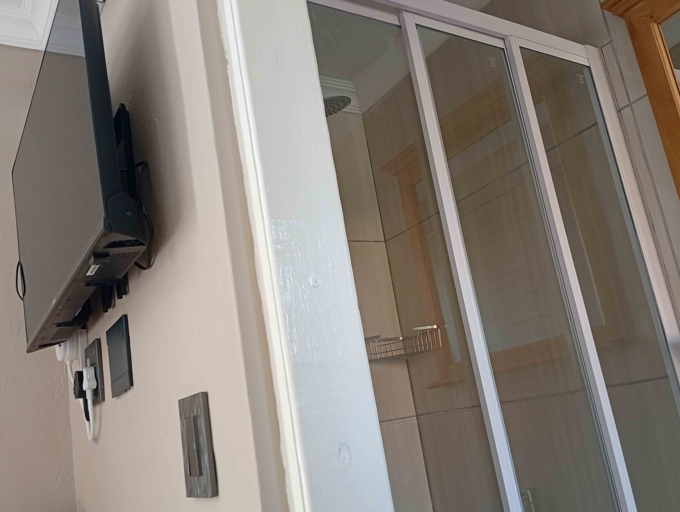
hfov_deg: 56.7
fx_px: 629
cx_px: 364
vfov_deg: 44.2
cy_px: 279
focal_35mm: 32
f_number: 1.8
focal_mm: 3.98
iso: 273
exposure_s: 1/33.3
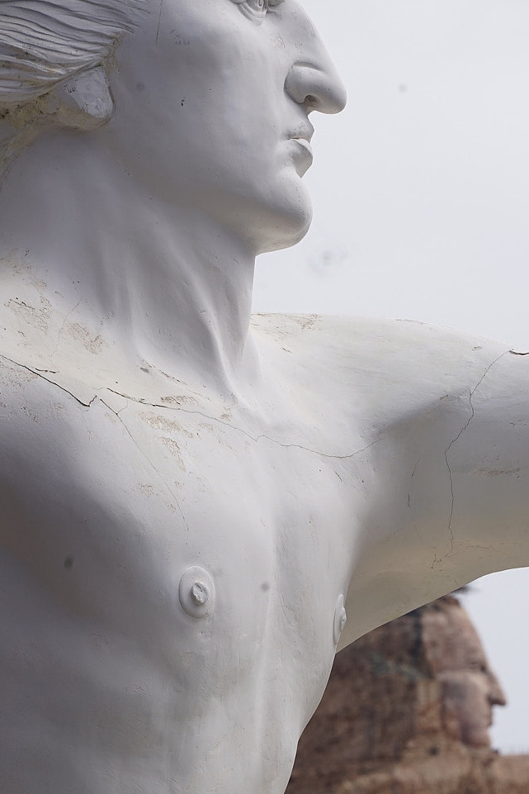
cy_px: 505
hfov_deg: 4.1
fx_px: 7337
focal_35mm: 333
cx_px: 323
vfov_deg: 6.2
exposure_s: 1/80
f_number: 14
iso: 250
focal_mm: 200
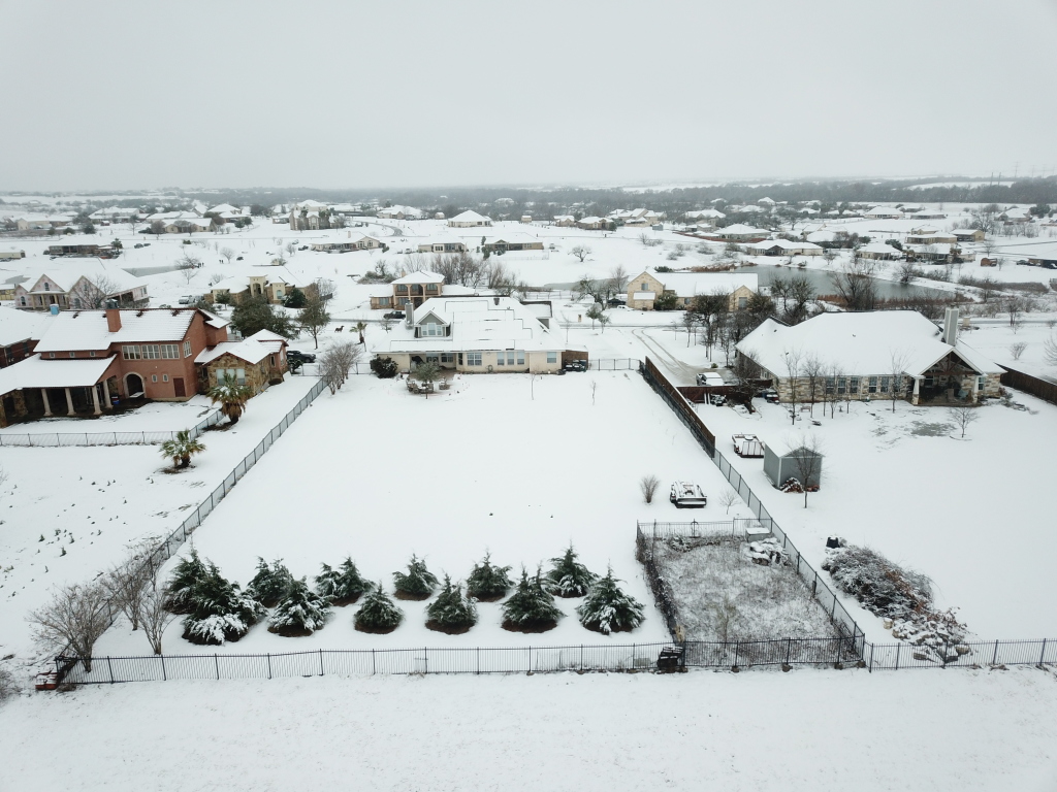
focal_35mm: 26
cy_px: 396
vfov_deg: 53.1
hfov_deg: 67.3
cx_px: 528
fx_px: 794
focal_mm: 4.73
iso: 100
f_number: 2.2
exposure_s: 1/40
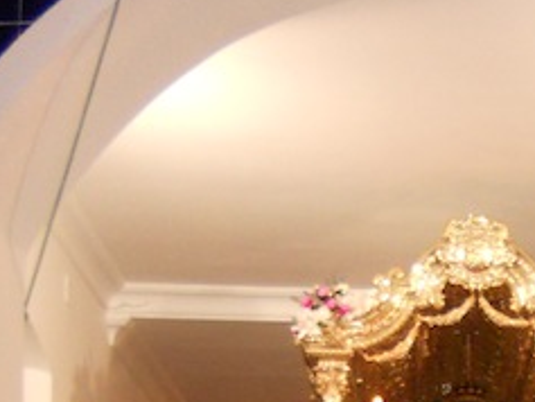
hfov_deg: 20.4
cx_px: 605
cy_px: 662
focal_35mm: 91
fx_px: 1407
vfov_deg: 14.7
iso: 400
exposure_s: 1/25
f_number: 3.2
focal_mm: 4.9
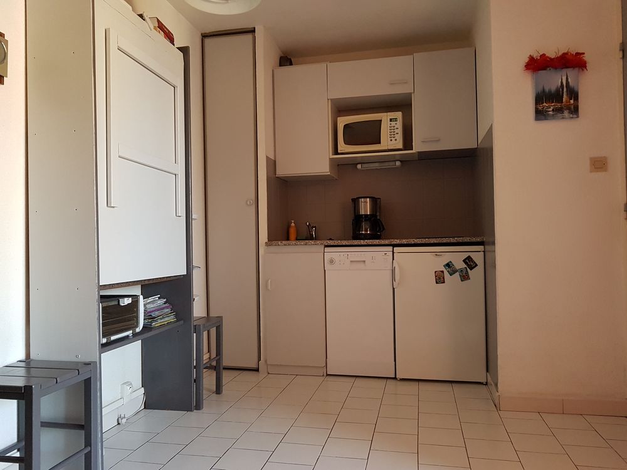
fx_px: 471
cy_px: 235
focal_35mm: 26
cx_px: 314
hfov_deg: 67.3
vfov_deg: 53.1
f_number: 1.7
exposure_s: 1/50
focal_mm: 4.2
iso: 200
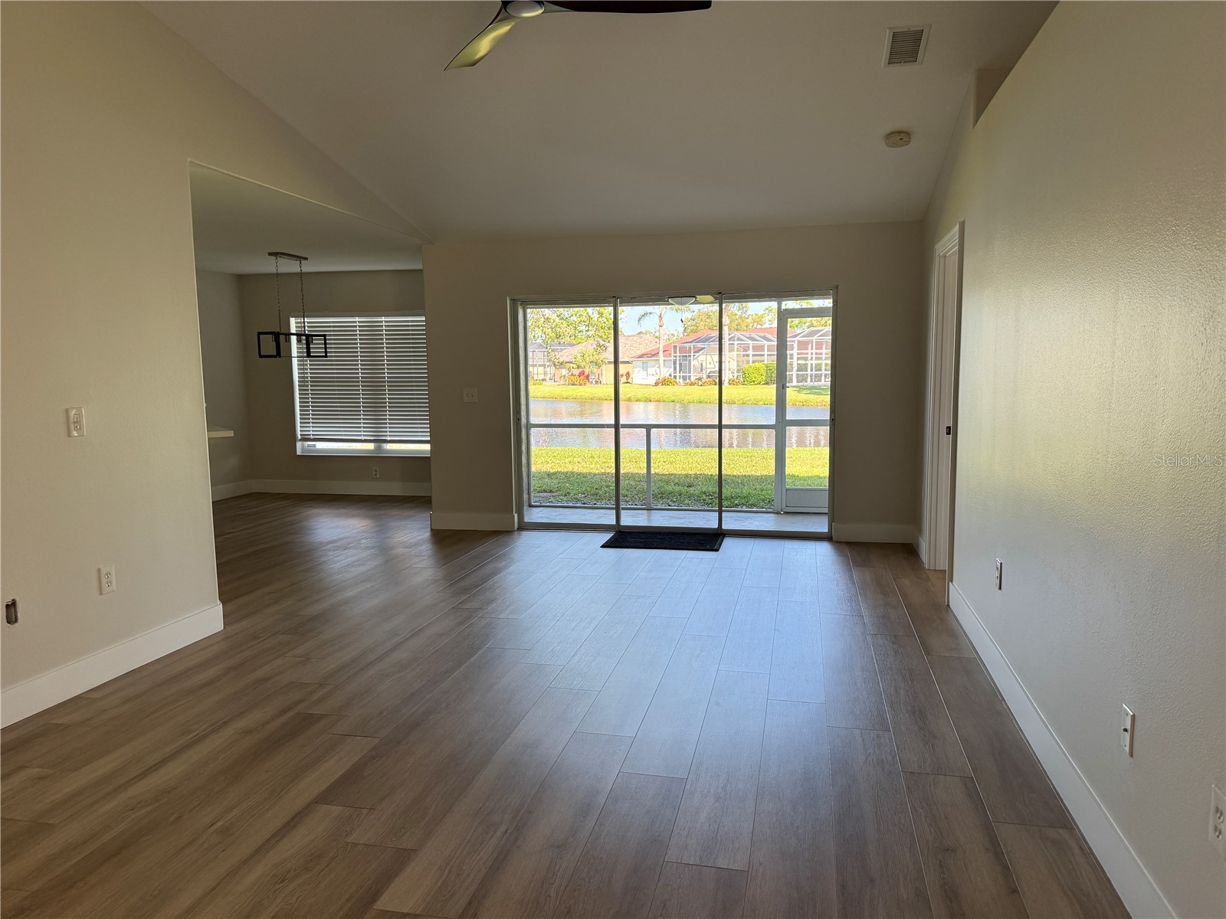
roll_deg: +0.9
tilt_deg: -6.8
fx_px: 850
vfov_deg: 56.8
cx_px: 613
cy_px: 460
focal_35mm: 24
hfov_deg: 71.6
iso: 100
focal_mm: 6.76
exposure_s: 1/159
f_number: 1.78
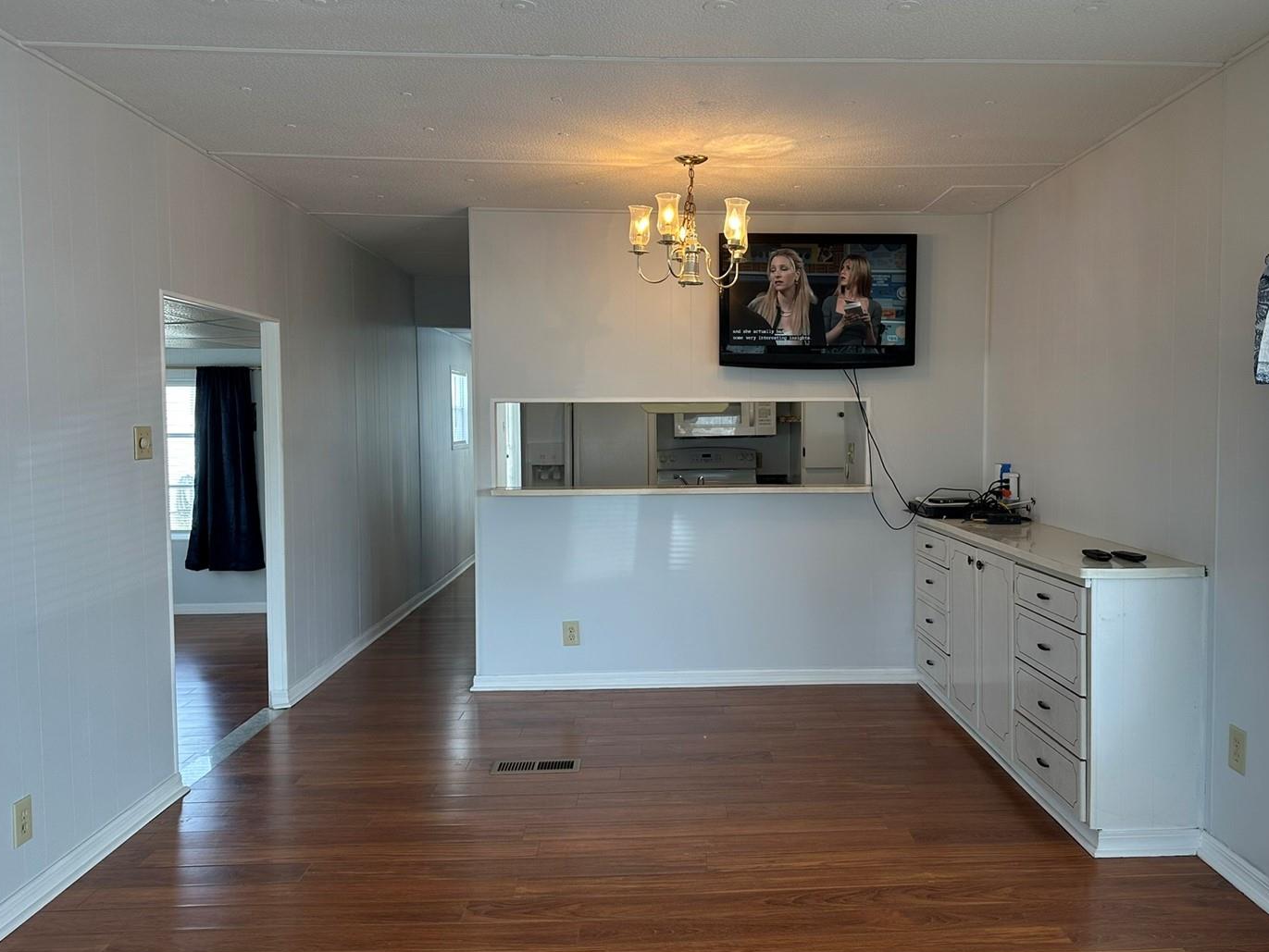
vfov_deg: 49.8
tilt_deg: -2.3
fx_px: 1027
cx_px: 718
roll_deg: +0.3
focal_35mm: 28
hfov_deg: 63.2
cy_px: 466
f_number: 1.78
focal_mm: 6.86
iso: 80
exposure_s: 1/154
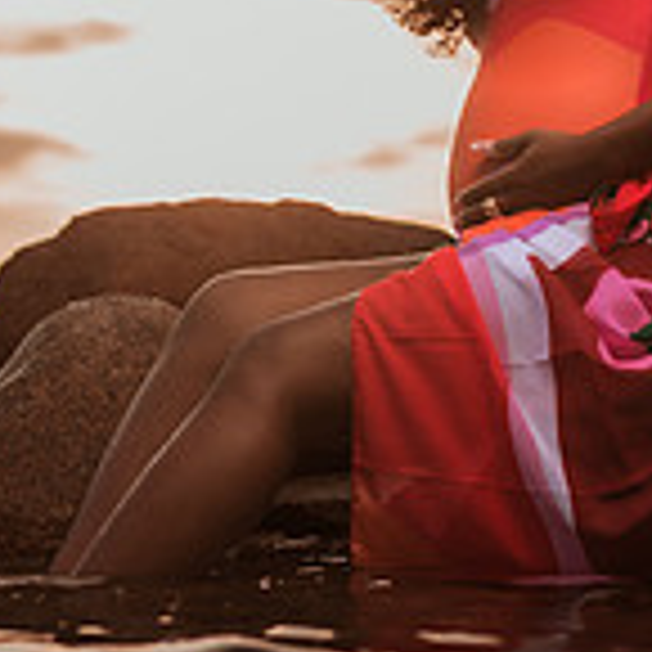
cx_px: 54
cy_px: 292
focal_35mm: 119
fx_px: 2536
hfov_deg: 14.5
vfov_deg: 14.6
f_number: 1.8
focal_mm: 35
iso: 100
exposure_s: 1/3200
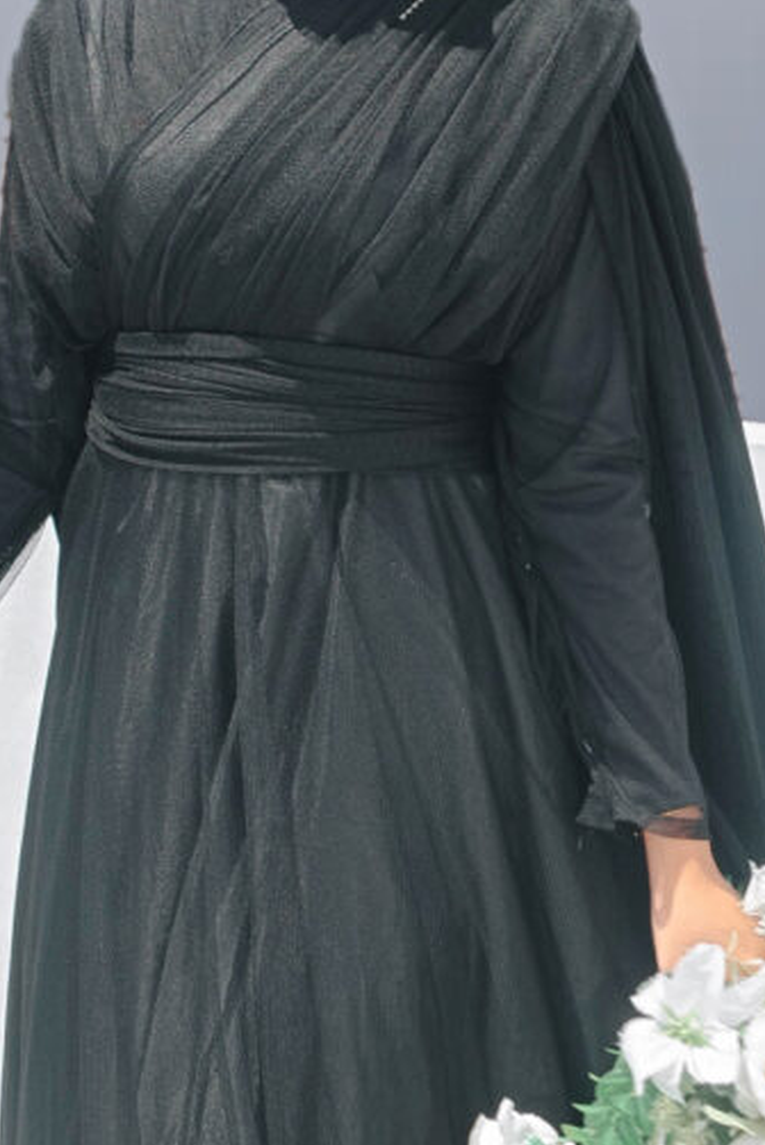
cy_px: -221
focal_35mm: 178
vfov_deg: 11.3
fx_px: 5666
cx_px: 81
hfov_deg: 7.7
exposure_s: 1/200
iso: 64
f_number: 7.1
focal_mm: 35
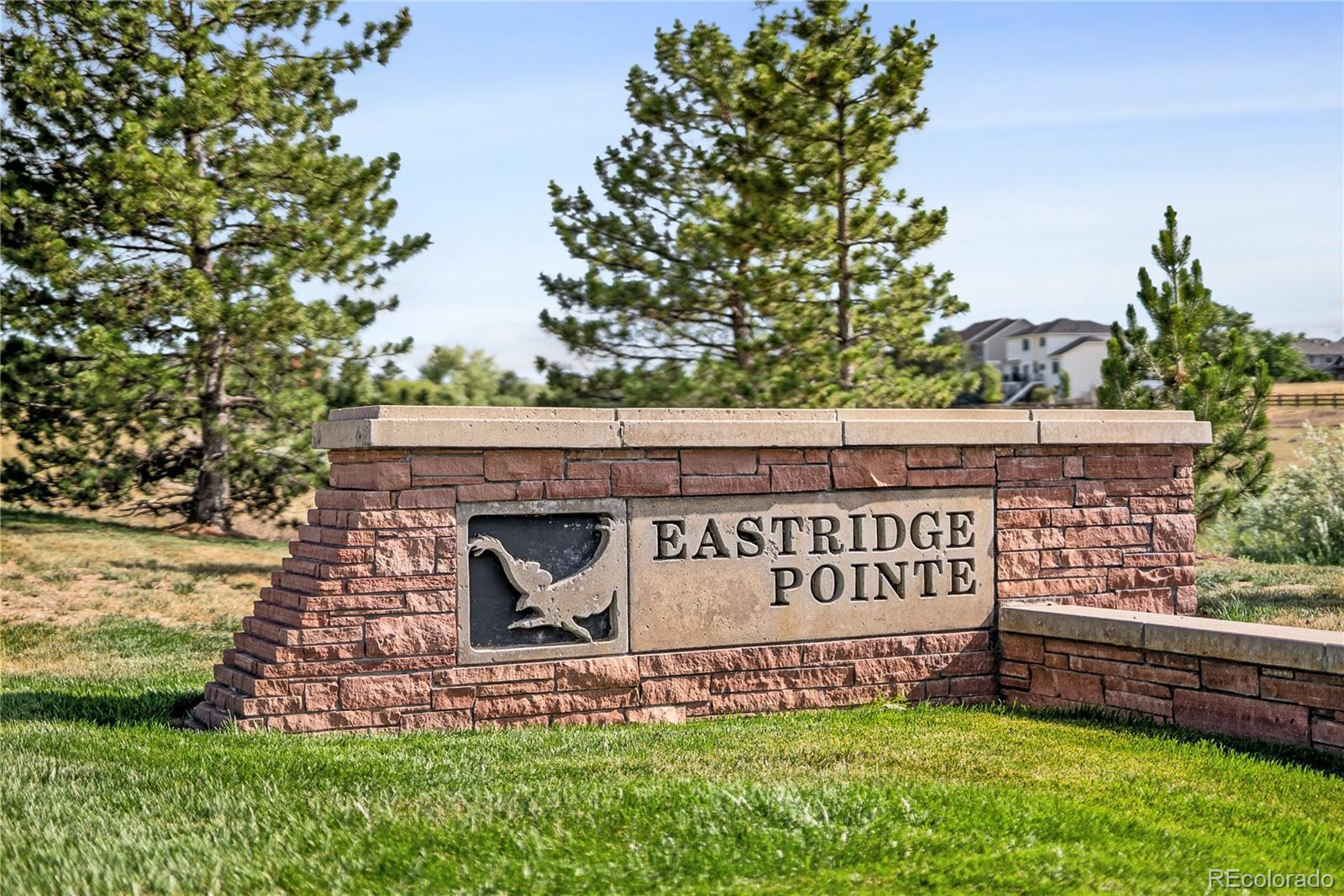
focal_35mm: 50
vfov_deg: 27.0
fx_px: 1866
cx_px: 672
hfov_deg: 39.6
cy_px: 448
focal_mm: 50
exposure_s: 1/8000
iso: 80
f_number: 1.4
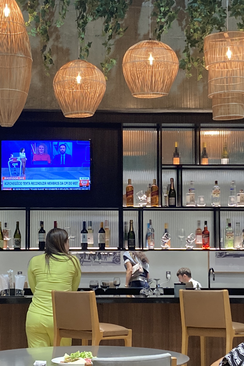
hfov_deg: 18.4
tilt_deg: +4.5
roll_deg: -0.5
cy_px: 217
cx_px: 125
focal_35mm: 74
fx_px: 752
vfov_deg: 27.3
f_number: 1.8
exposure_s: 1/60
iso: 250
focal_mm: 3.99
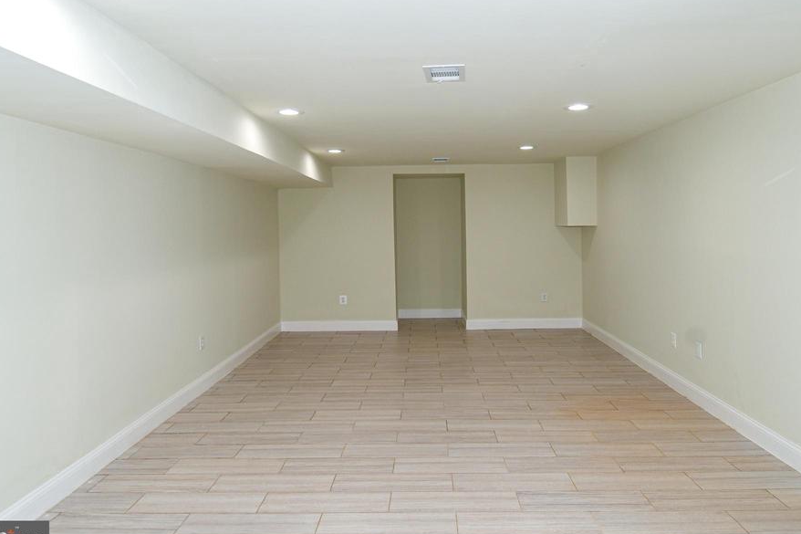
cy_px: 242
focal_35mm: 21
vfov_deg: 59.4
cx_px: 415
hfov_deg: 81.2
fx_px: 467
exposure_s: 1/60
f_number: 5.6
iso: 320
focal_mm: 12
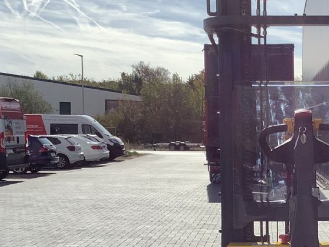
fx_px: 742
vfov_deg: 18.8
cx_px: 291
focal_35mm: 78
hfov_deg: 24.4
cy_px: 190
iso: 25
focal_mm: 3.3
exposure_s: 1/2092
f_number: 2.4
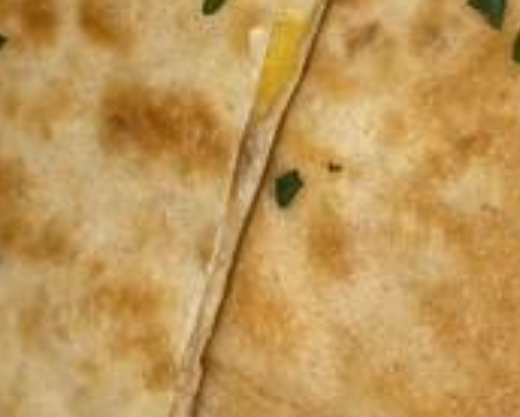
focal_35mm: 83
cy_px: 21
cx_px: 278
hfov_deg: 23.0
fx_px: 1279
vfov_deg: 18.2
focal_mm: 5.1
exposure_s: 1/1030
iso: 32
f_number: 1.6
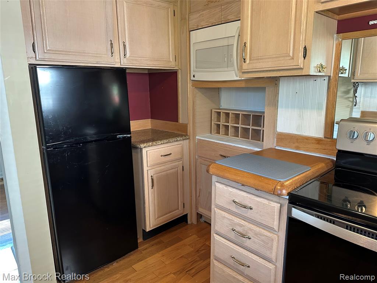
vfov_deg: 56.8
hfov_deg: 71.6
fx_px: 261
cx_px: 188
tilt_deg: -11.9
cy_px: 142
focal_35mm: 24
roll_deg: +0.5
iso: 400
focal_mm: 6.86
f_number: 1.78
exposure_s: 1/60
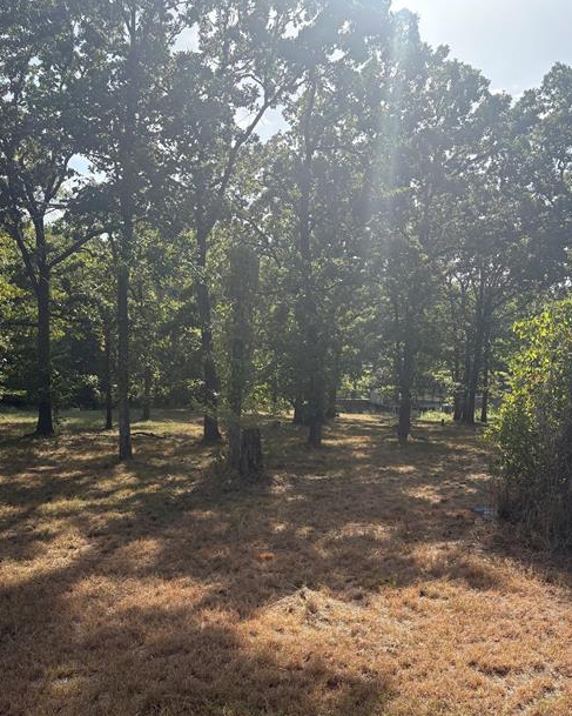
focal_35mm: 32
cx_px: 277
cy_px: 436
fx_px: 677
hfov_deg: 45.8
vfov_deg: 55.2
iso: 64
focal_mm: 5.96
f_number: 1.6
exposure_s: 1/2283
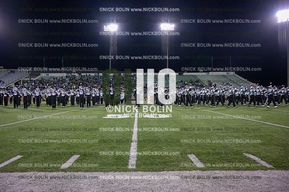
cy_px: 93
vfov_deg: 51.3
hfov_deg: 71.5
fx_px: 201
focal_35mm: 25
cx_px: 139
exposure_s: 1/1000
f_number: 4
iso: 5000
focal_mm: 24
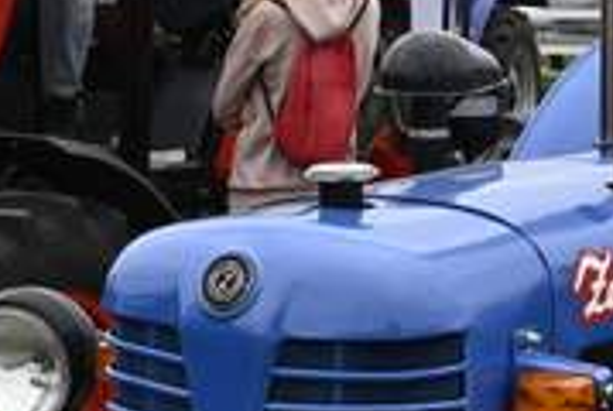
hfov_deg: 10.0
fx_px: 3513
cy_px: 103
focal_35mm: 206
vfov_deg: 6.7
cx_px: 428
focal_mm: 36
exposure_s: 1/250
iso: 250
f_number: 8
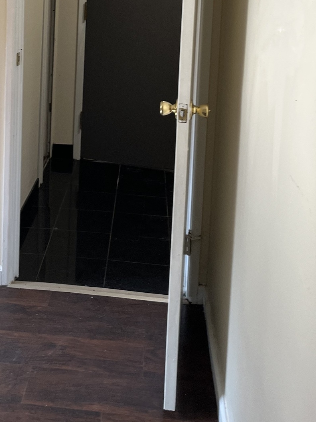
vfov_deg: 31.7
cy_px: 20
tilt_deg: -5.5
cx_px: 88
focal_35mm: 57
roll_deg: +0.1
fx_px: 694
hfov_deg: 25.4
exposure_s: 1/122
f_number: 1.6
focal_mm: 5.1
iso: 80
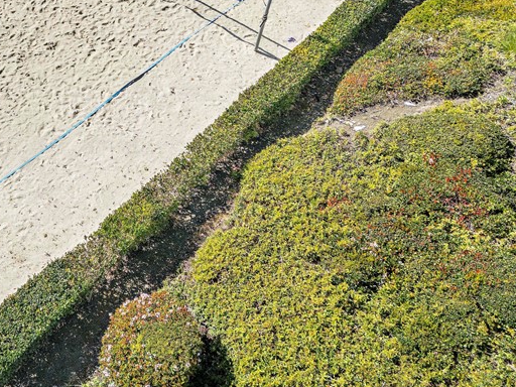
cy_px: 29
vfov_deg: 28.9
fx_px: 716
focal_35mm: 48
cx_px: 49
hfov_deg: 37.1
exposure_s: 1/2500
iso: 100
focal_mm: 6.72
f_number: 1.7
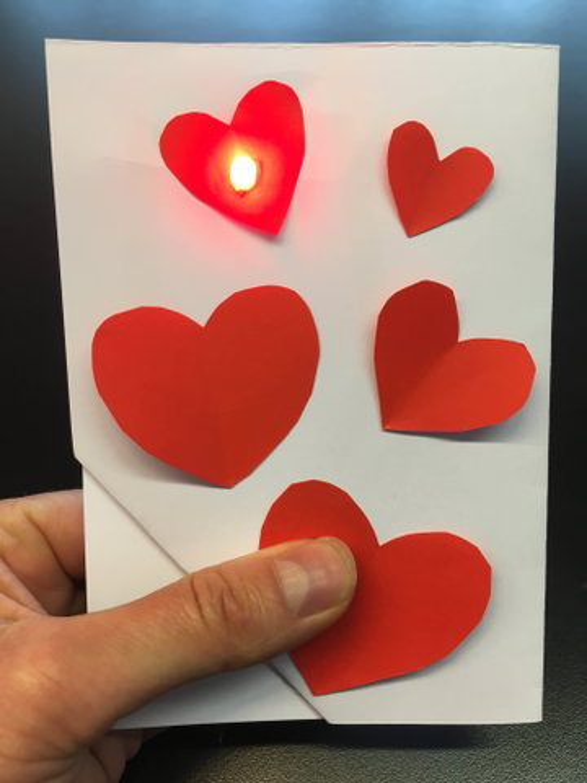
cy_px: 392
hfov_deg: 48.2
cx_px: 294
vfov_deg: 61.7
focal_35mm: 29
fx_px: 656
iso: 50
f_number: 2.2
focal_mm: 4.15
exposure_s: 1/33
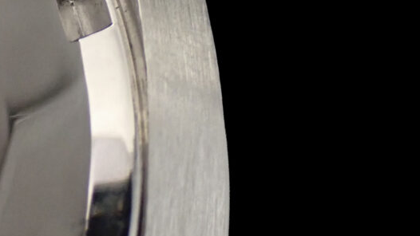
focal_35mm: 154
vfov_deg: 7.8
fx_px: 1715
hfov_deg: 13.9
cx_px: 82
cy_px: -25
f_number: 3.6
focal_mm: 11.09
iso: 800
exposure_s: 1/100
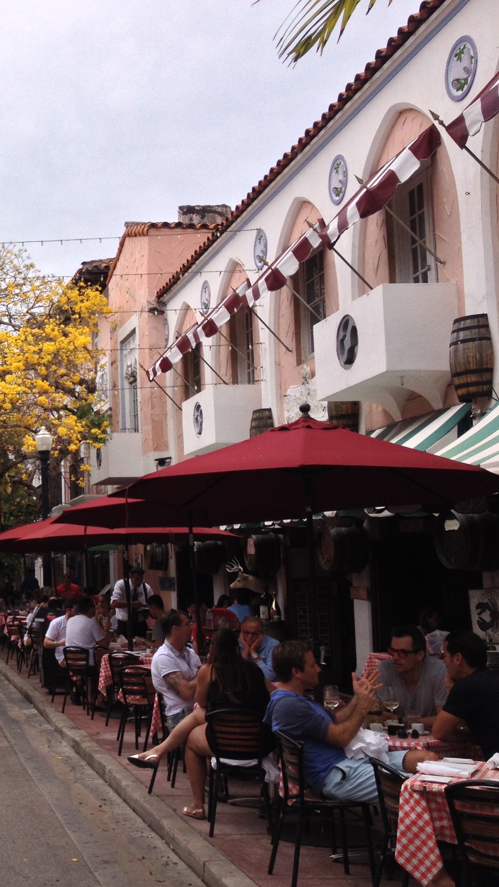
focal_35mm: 51
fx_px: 1199
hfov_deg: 21.9
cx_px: -91
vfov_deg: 40.6
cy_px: 445
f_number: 2.4
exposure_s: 1/1972
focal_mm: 4.28
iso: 50
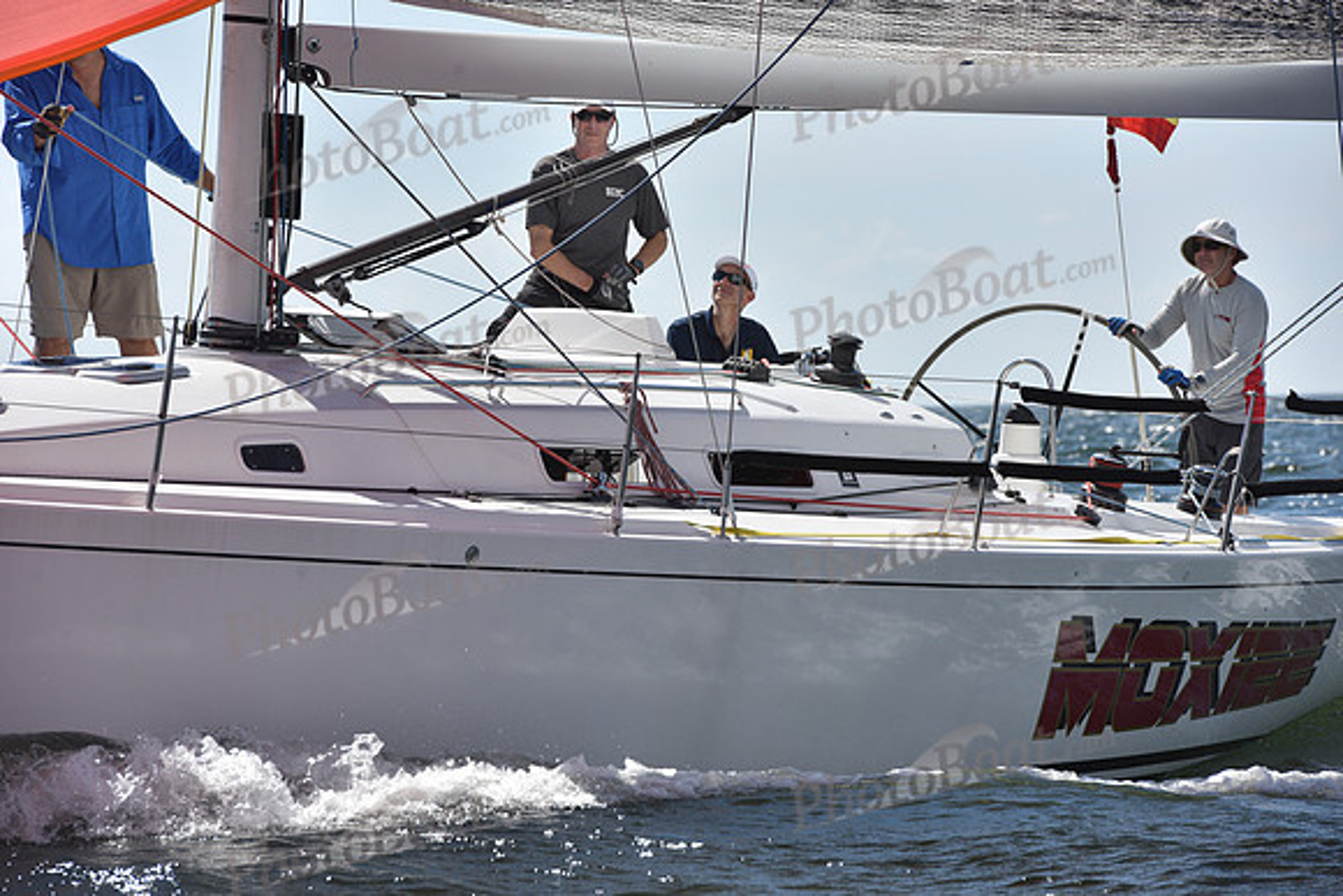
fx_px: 7463
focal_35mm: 200
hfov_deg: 10.3
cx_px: 672
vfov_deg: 6.9
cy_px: 448
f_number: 9
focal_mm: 200
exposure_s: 1/1250
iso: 320
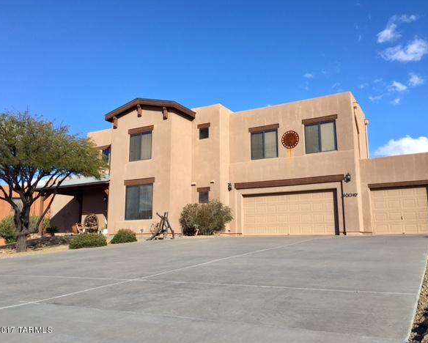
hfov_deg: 57.1
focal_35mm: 31
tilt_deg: +10.3
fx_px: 393
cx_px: 219
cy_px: 169
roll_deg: +1.2
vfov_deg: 47.2
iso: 25
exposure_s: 1/1261
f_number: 2.2
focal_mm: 4.15
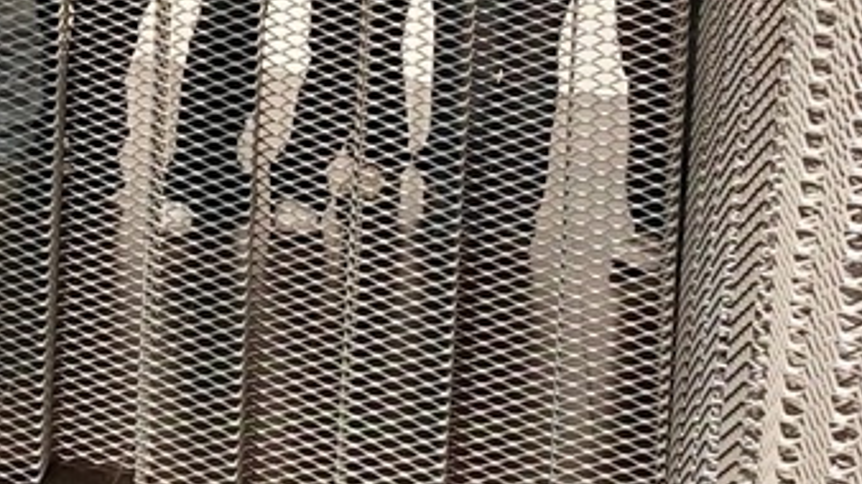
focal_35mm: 89
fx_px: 2034
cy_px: -36
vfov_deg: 13.3
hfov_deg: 20.4
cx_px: -436
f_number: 1.65
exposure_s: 1/50
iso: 640
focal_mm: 6.14
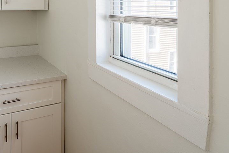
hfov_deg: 59.5
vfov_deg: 42.2
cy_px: 12
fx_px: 178
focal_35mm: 28
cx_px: 41
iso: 100
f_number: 8
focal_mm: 14
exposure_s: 1/60
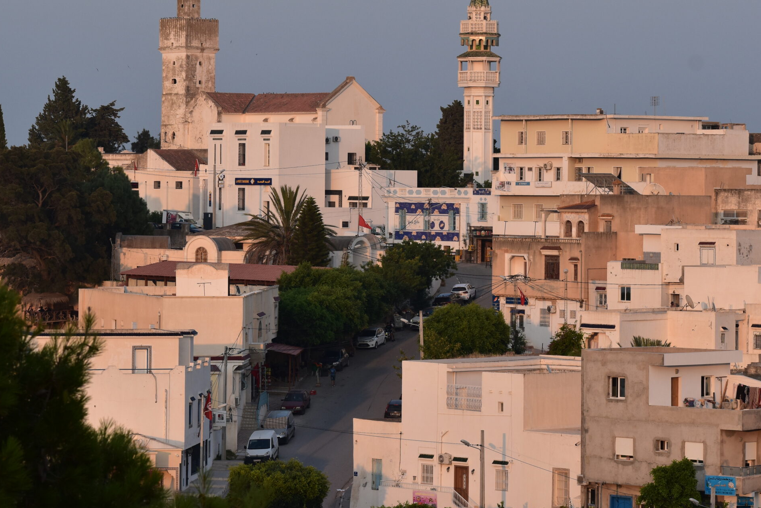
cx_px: 341
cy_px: 172
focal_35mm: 172
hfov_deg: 12.0
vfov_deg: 8.0
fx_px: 3629
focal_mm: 85
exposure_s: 1/320
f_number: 10
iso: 400
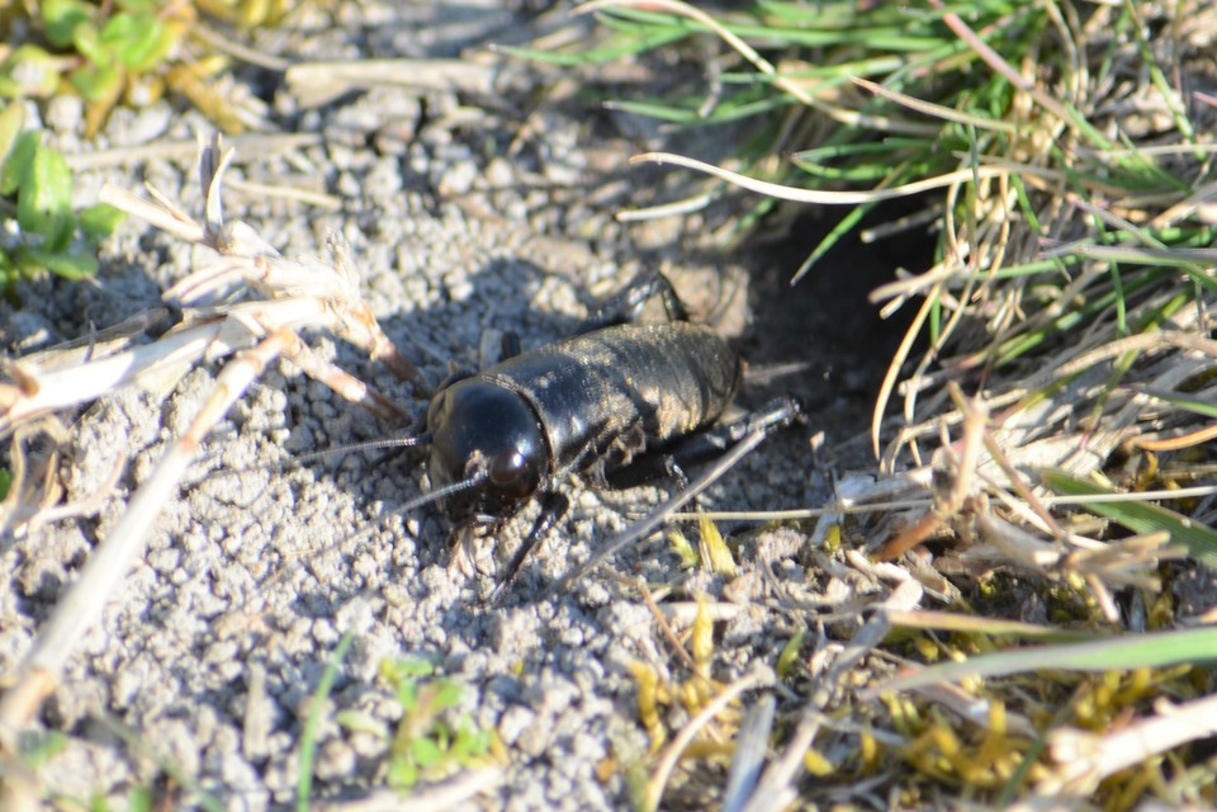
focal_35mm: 450
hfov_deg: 4.6
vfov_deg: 3.1
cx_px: 608
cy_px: 406
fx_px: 15211
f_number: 8
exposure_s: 1/125
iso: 125
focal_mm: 300
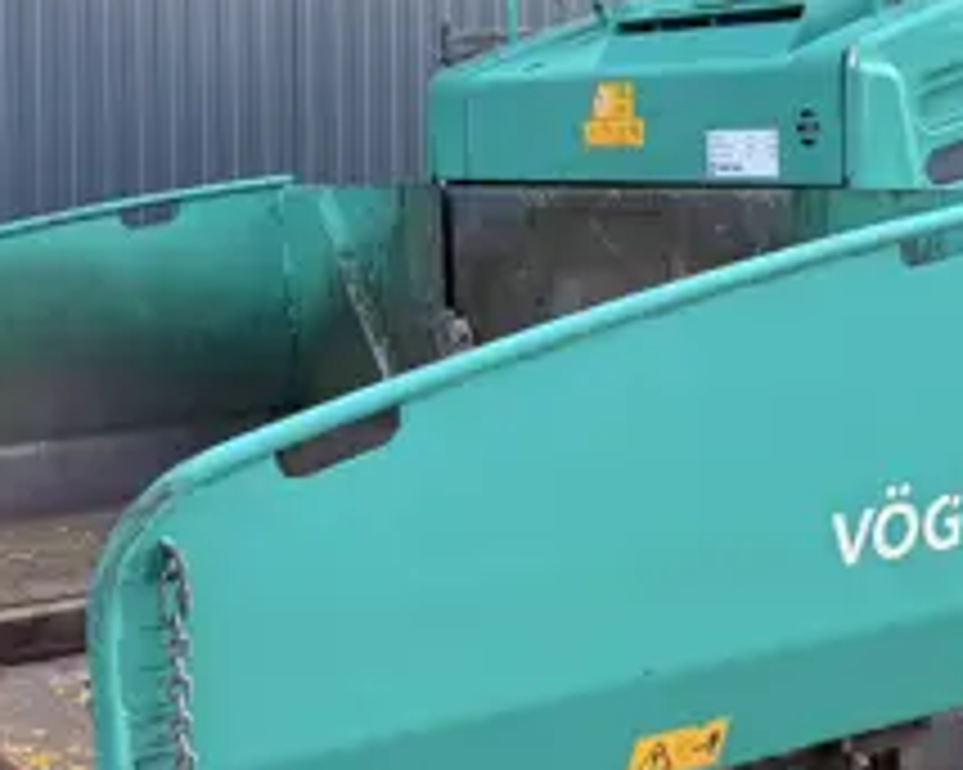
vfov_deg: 21.7
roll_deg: +0.0
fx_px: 1994
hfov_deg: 26.6
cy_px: 243
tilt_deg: -0.9
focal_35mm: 70
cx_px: 770
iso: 80
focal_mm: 6.76
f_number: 1.78
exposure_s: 1/695
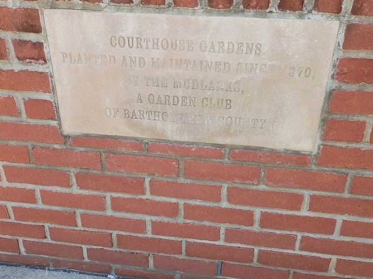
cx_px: 178
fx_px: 388
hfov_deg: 51.3
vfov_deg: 39.6
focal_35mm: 36
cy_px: 124
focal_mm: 4.27
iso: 100
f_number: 1.8
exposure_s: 1/149
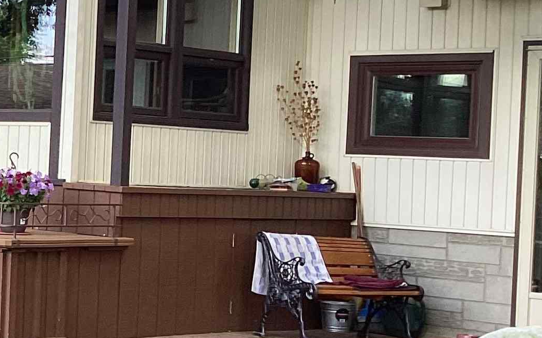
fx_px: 1432
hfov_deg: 19.1
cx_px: -239
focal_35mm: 97
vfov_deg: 13.5
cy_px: 137
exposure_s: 1/120
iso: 50
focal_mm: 3.3
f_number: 2.4
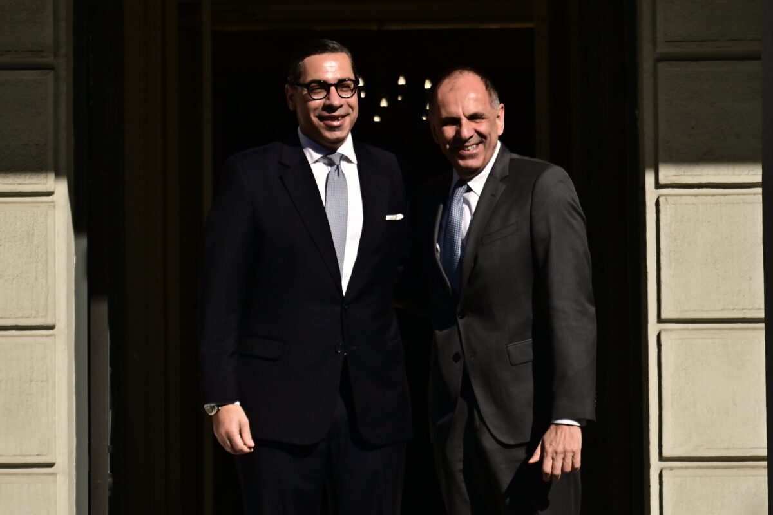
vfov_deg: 13.0
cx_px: 386
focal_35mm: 105
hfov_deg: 19.5
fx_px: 2254
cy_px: 258
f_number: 4
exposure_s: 1/6400
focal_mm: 70
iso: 250
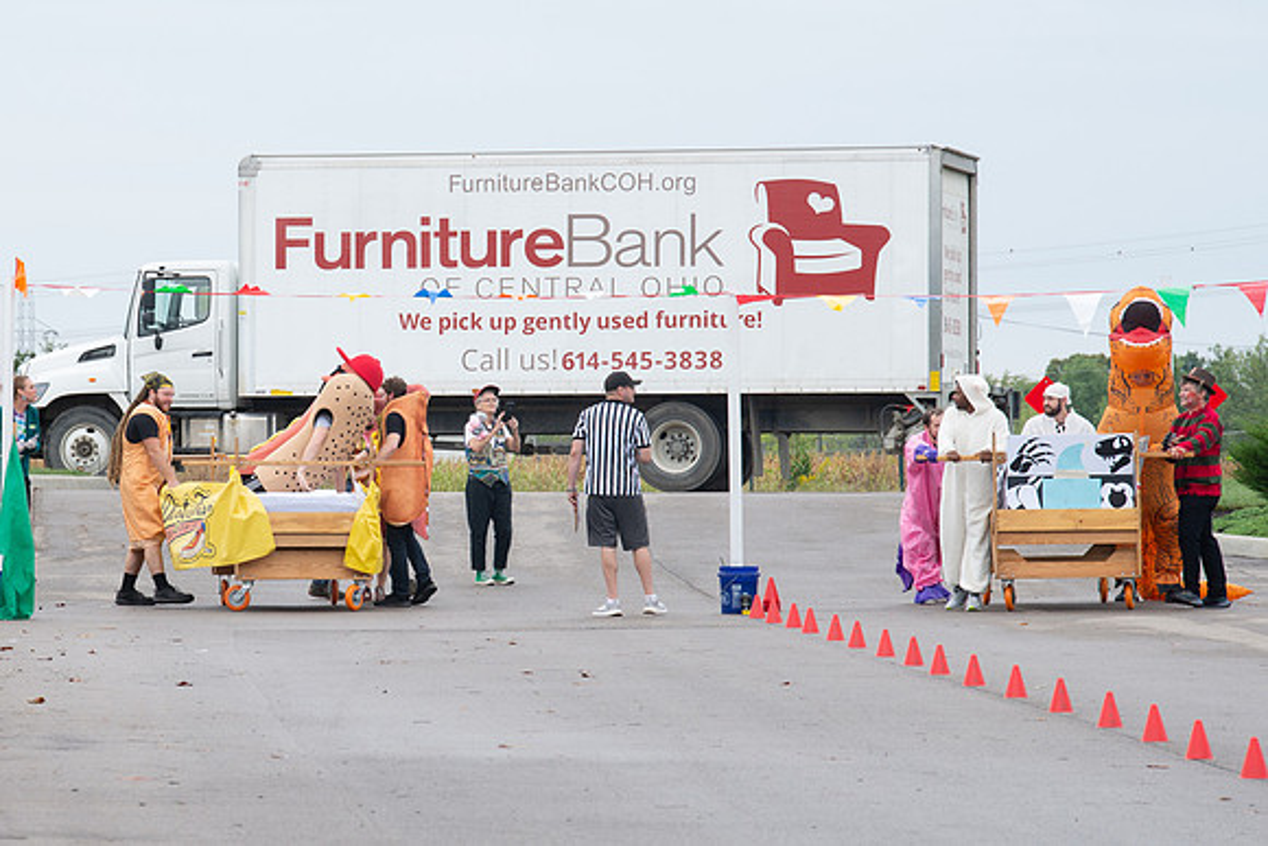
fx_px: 10207
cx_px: 374
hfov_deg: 7.1
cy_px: 420
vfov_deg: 4.7
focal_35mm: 290
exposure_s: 1/250
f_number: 9
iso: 640
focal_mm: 200
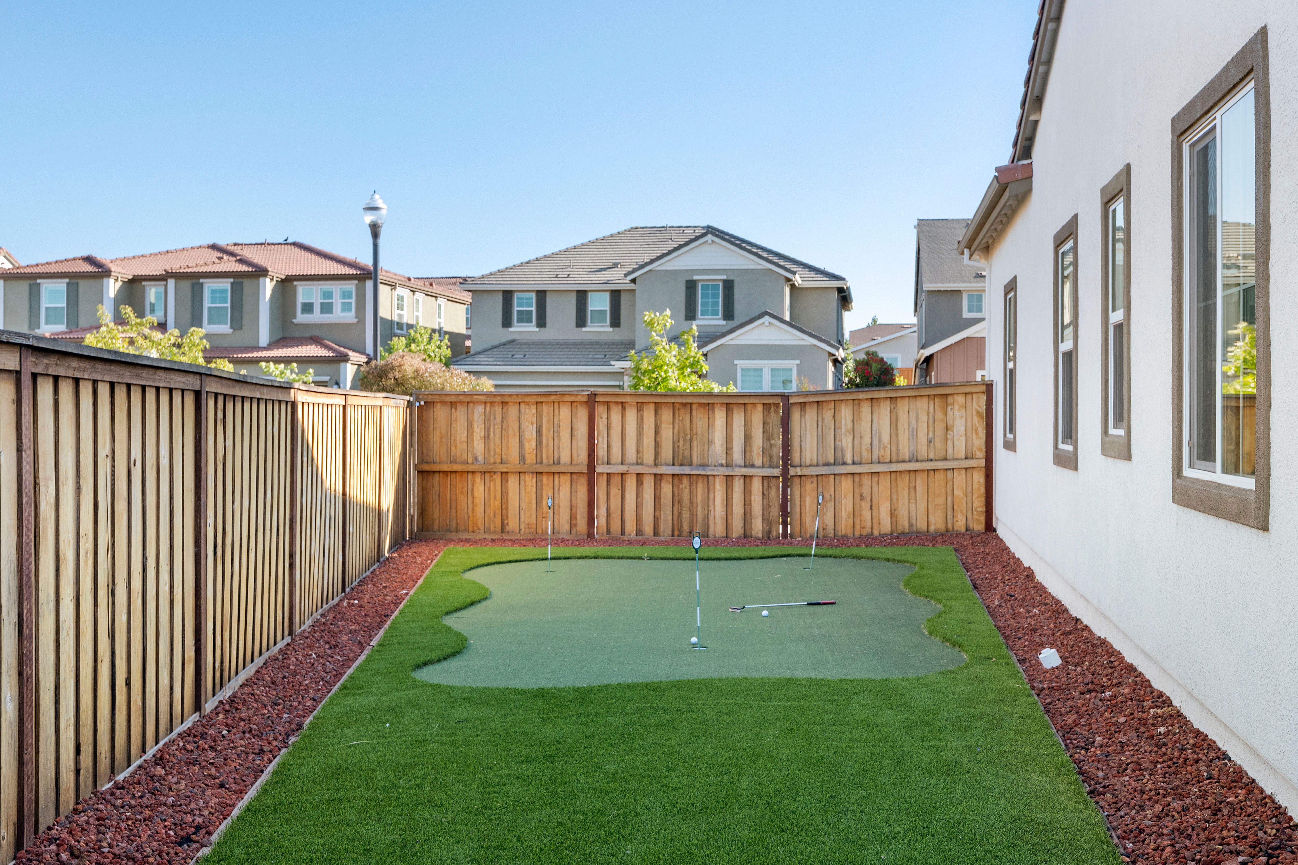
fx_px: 1298
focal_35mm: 36
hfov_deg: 53.1
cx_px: 649
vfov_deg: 36.9
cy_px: 432
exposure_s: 1/80
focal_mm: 24
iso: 400
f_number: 7.1
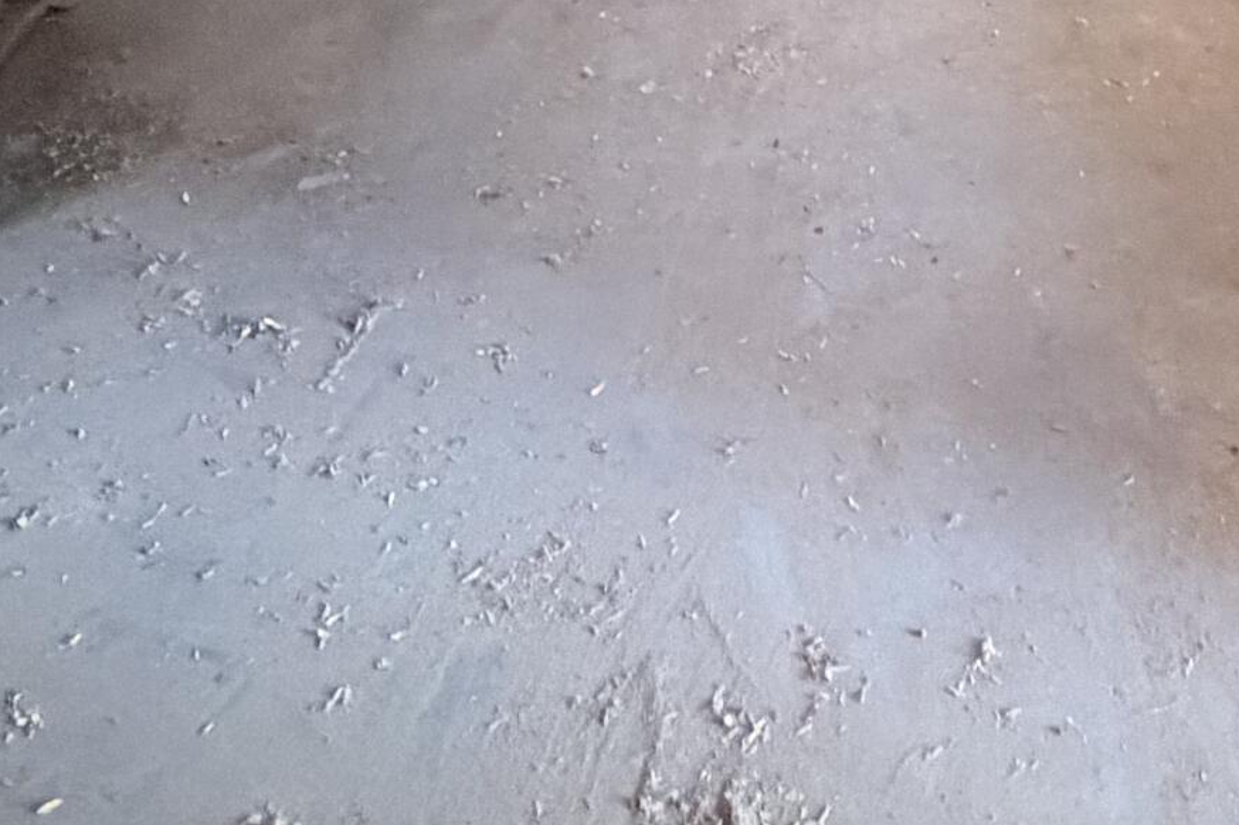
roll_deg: +2.2
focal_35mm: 50
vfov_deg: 21.2
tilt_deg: -6.6
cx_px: 1080
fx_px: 1720
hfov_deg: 37.4
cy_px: -516
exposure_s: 1/49
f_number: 2.2
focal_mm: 2.22
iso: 1250
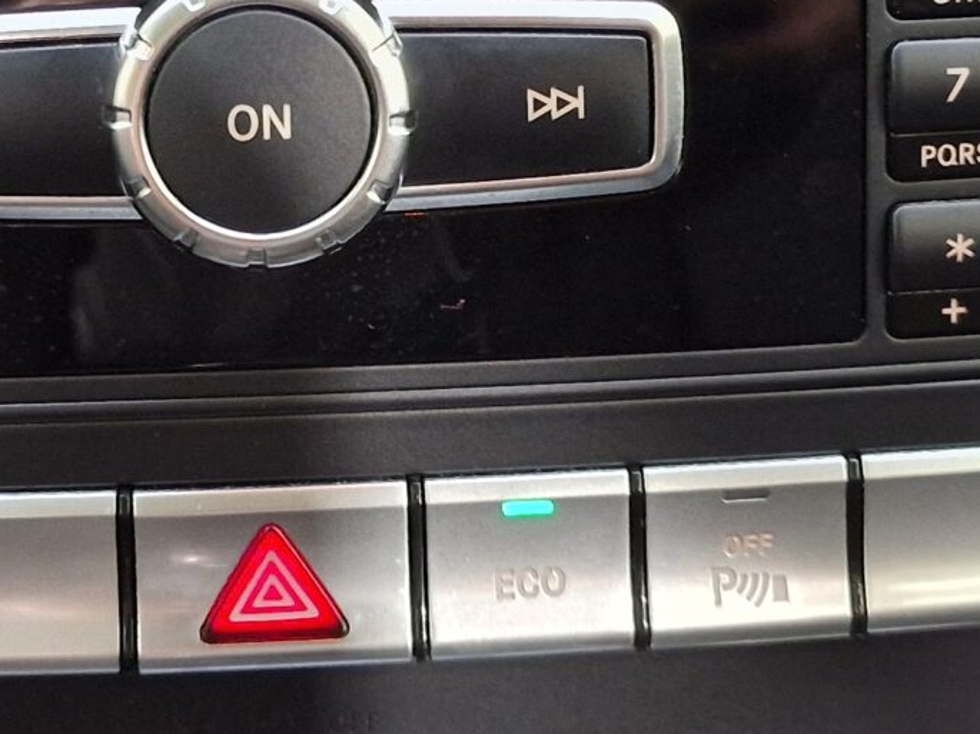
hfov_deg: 22.7
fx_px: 2433
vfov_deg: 16.9
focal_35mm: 86
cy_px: 84
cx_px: 313
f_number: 1.8
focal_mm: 6.4
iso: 400
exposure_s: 1/17
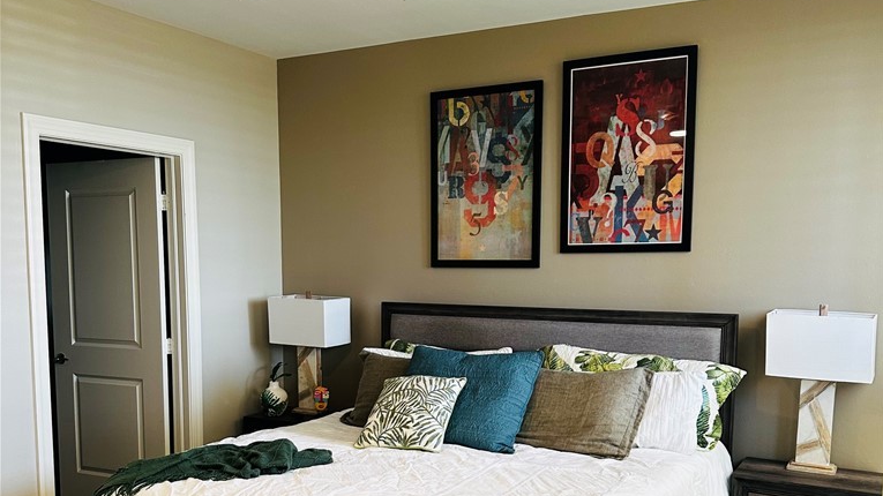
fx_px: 819
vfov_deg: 33.2
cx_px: 442
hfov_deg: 56.6
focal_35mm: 35
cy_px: 352
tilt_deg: -6.5
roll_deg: -0.7
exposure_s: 1/60
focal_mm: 6.86
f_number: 1.78
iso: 200
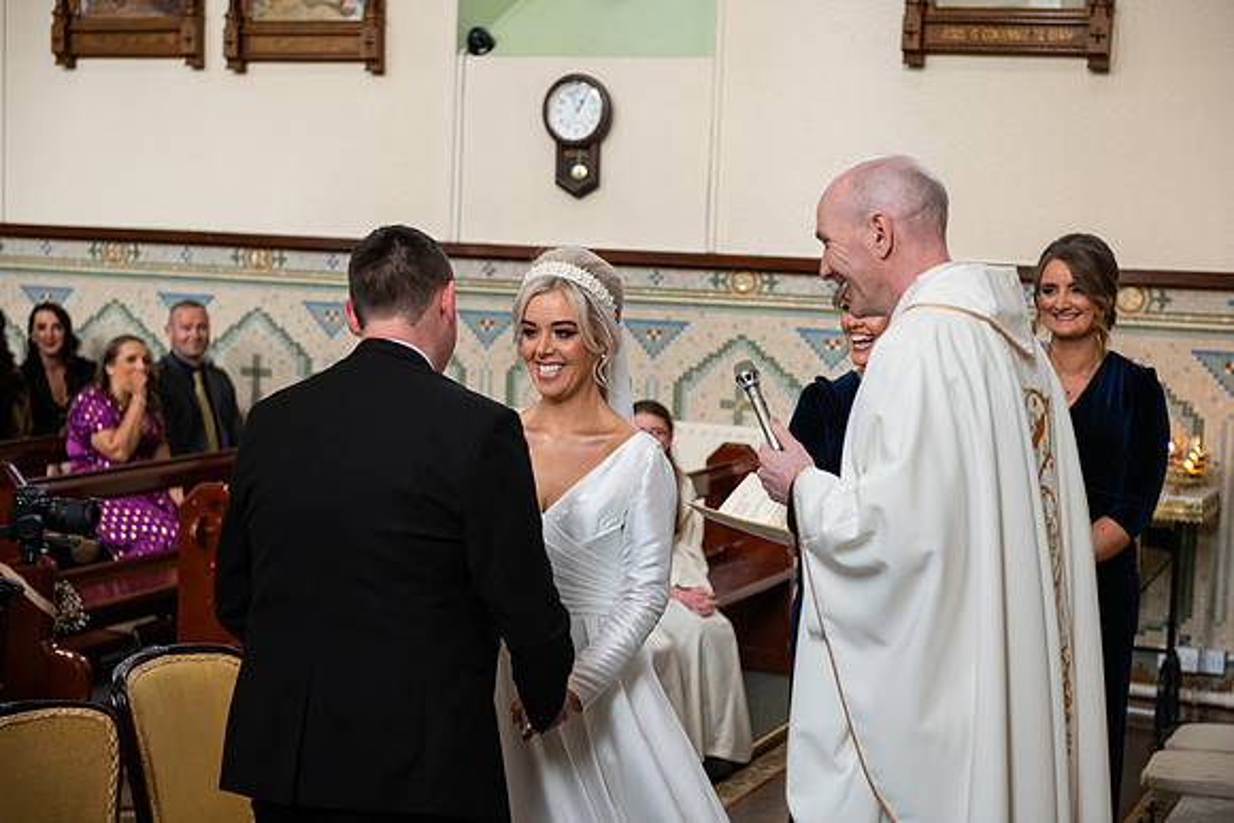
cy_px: 412
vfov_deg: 21.9
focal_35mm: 62
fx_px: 2126
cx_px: 617
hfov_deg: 32.4
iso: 1000
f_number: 3.5
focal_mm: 62
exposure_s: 1/320
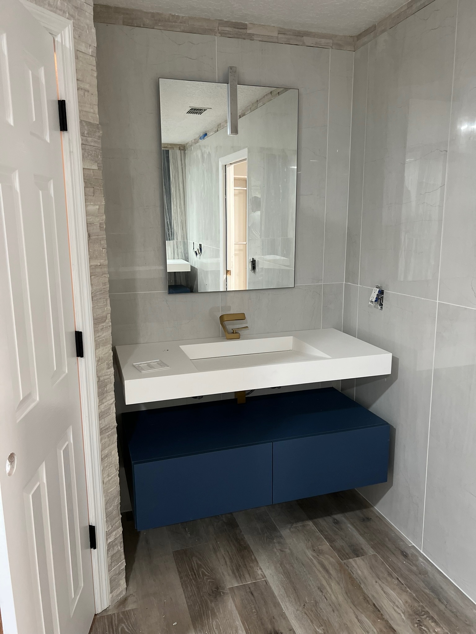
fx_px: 477
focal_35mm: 26
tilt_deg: -10.5
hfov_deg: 53.1
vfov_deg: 67.3
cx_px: 238
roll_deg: +0.8
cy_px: 317
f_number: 1.5
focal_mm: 5.7
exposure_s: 1/60
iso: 320
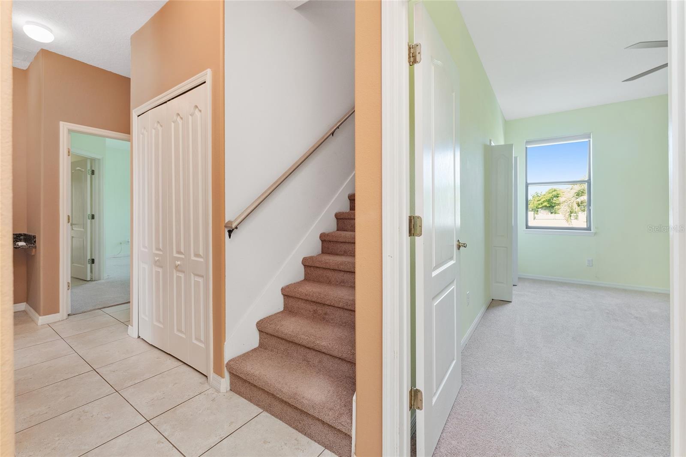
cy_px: 228
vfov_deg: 77.7
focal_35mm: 15
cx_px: 343
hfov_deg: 100.8
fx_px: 284
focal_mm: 14.9
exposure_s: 1/2.5
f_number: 8
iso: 200
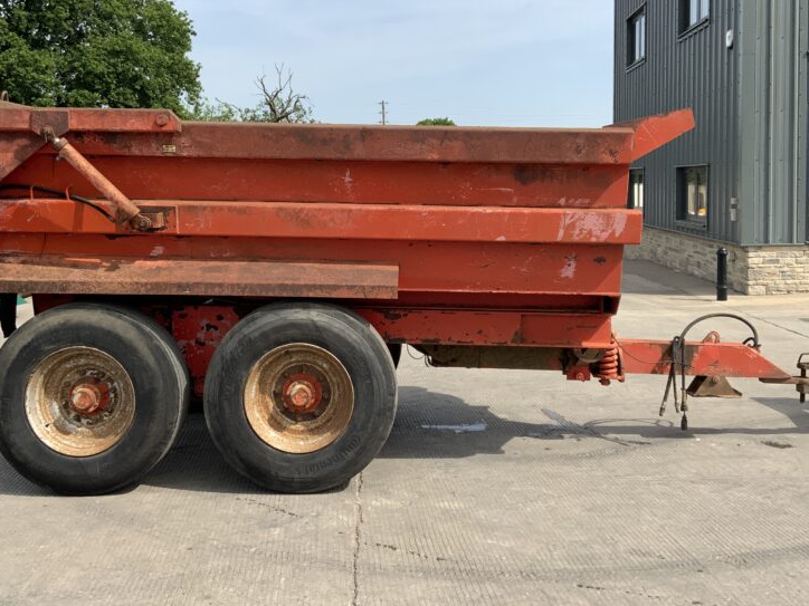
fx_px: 958
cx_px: 399
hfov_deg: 45.8
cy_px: 240
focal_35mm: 41
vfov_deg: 35.0
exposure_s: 1/1577
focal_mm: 3
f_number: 1.8
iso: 16
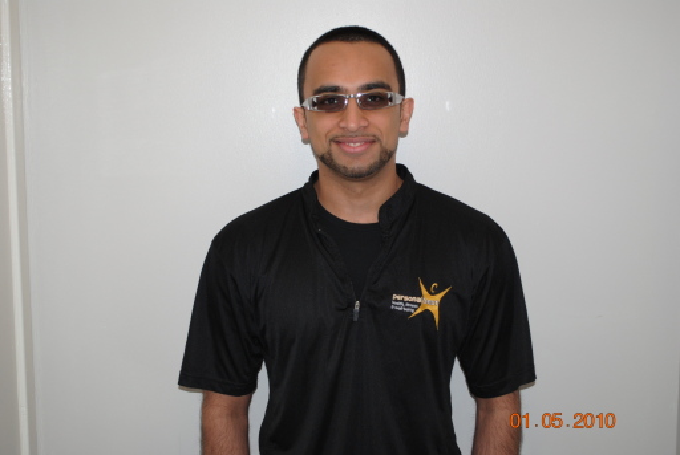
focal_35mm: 51
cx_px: 340
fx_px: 965
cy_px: 228
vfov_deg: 26.6
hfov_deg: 38.8
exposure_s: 1/60
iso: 200
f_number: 5
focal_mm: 34
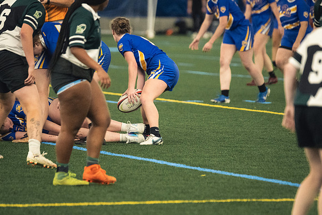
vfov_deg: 4.6
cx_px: 161
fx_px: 2682
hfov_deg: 6.9
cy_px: 108
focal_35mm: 300
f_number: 2.8
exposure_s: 1/500
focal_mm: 200
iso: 9000
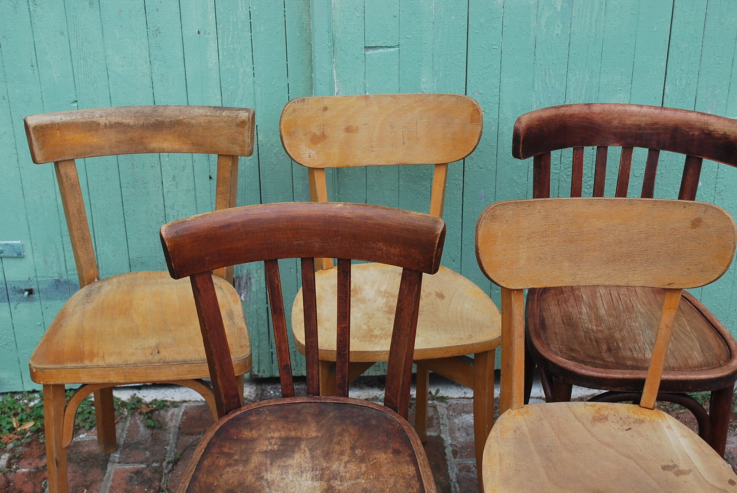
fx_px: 1045
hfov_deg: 38.8
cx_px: 368
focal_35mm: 51
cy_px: 246
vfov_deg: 26.6
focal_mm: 34
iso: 180
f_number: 5.6
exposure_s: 1/125
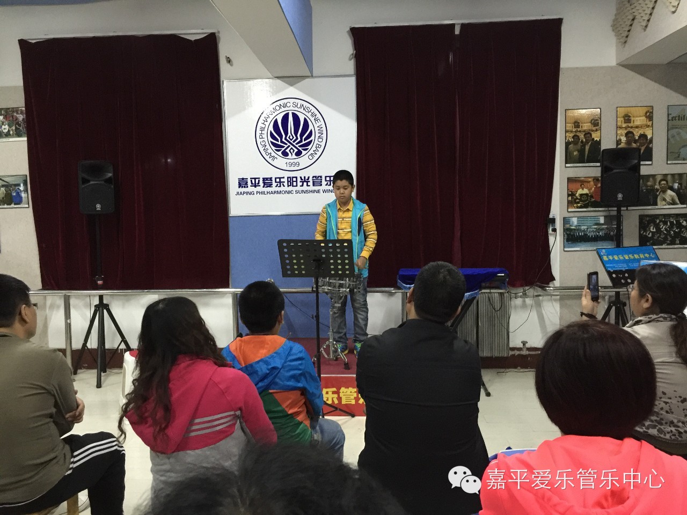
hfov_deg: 61.7
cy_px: 258
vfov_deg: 48.2
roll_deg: -0.1
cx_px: 344
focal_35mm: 29
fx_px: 576
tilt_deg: -3.0
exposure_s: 1/8
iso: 160
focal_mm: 4.15
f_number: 2.2
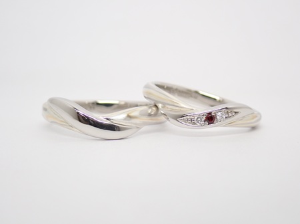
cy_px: 112
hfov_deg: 25.3
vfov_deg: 19.1
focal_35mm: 77
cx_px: 150
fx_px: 667
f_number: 4.1
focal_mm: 13.65
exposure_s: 1/100
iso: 200
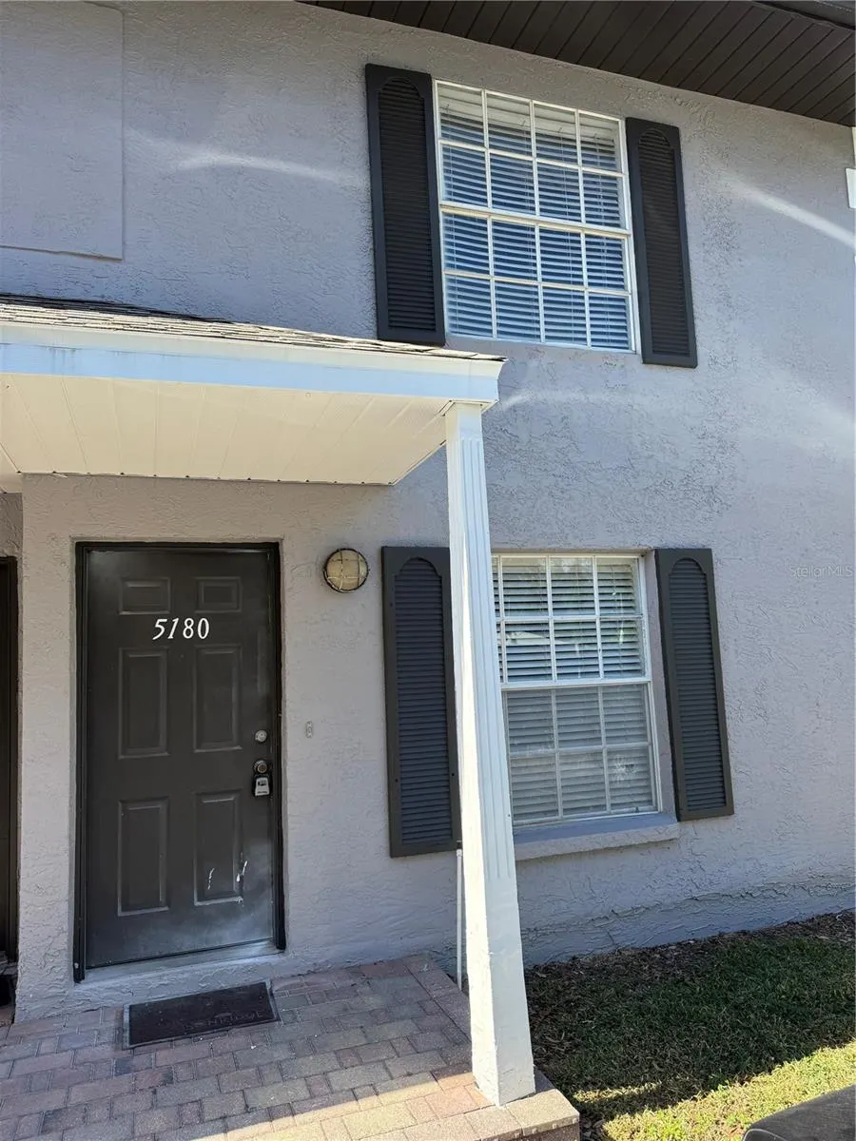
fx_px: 791
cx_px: 428
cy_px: 570
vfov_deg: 71.6
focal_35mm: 24
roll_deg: +3.1
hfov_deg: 56.8
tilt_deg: +6.7
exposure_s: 1/1026
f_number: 1.78
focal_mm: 6.76
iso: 80
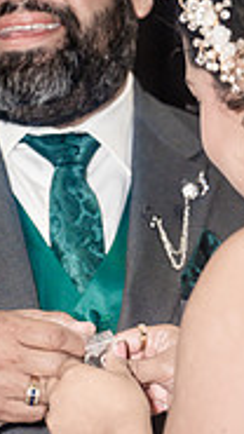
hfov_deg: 3.2
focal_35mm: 382
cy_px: 328
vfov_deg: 5.6
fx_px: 4396
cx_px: 19
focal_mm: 150
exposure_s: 1/250
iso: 2000
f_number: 4
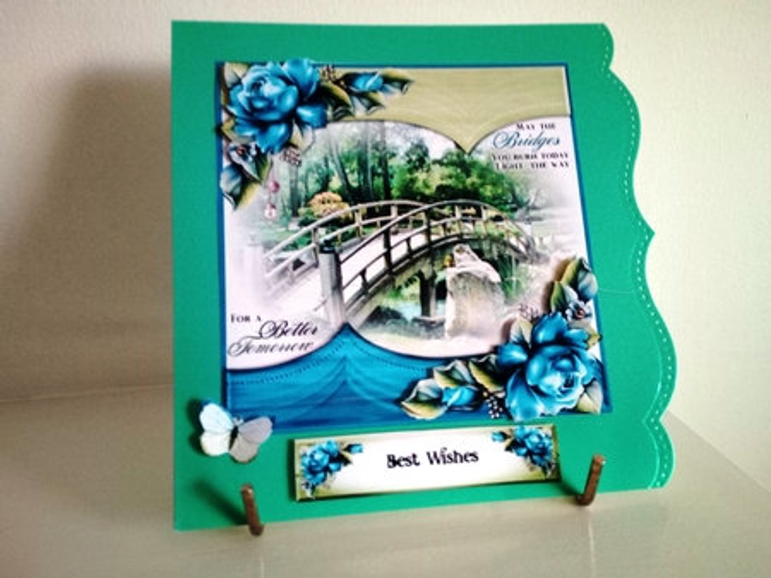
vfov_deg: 51.3
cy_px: 289
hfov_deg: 65.4
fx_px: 601
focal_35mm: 27
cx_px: 386
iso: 861
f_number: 2
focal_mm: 3.5
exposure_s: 1/20
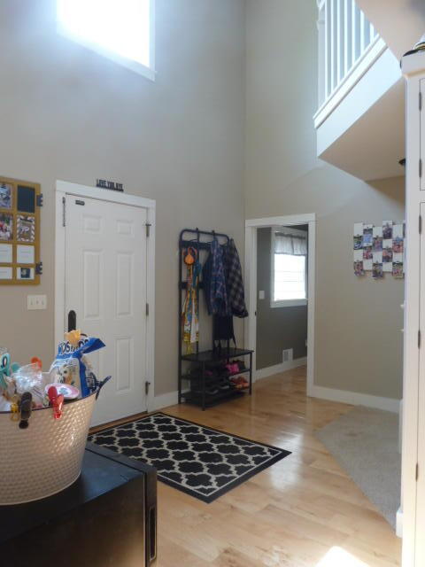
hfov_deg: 54.9
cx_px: 212
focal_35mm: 25
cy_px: 284
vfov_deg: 69.4
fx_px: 409
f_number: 3.3
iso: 160
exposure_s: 1/30
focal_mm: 4.1
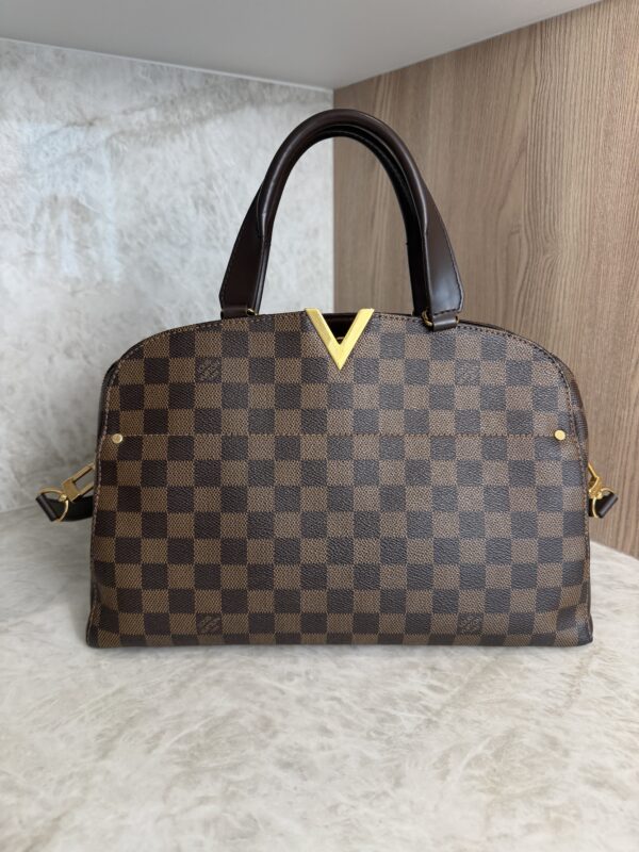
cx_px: 320
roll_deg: +0.3
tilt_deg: -16.8
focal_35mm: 24
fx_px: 591
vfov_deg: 71.6
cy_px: 426
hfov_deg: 56.8
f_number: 1.78
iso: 160
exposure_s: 1/176
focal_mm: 6.76
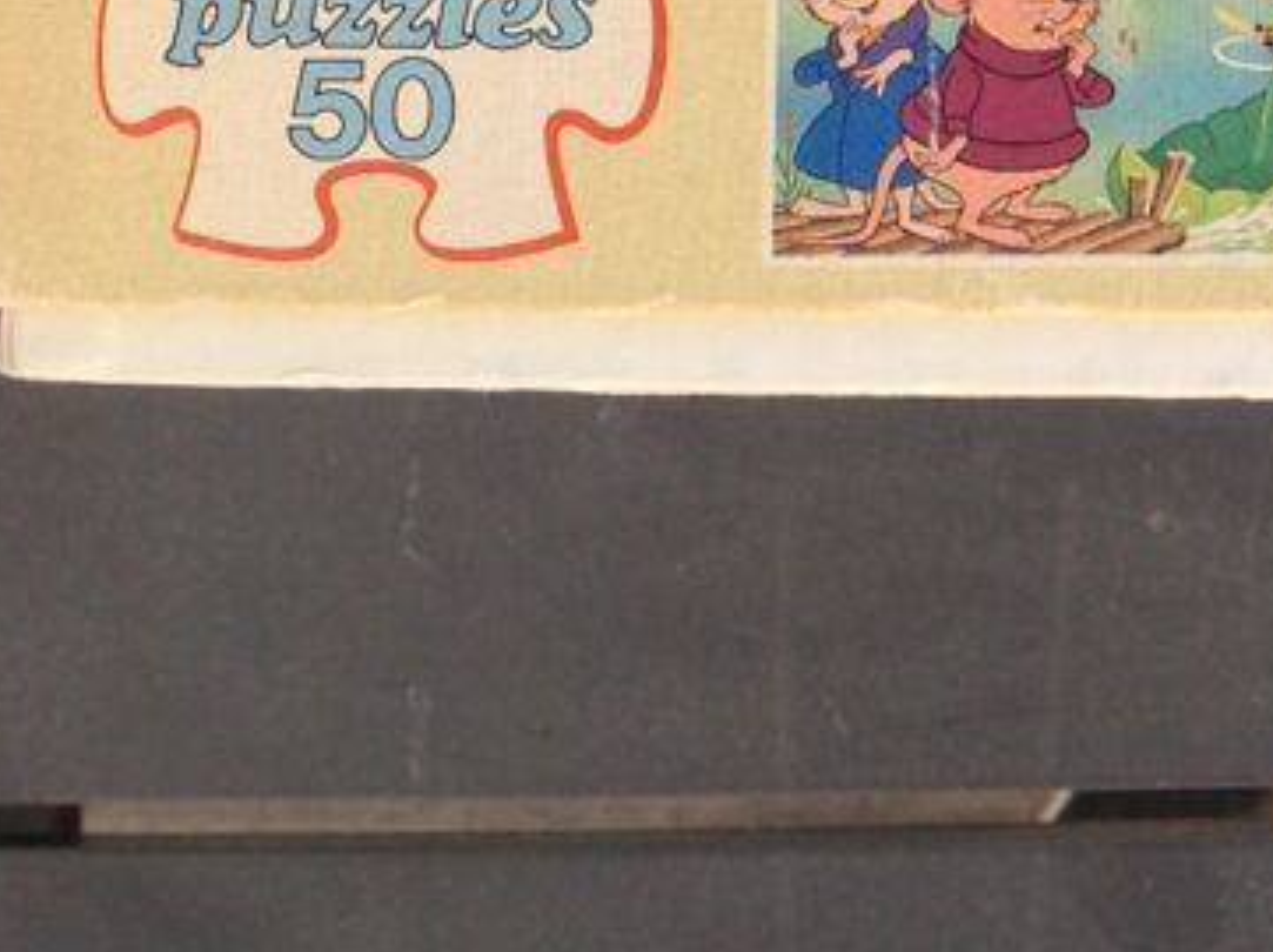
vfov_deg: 15.0
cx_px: 1679
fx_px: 3564
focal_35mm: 97
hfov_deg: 18.7
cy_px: 16
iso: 50
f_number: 2.4
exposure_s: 1/432
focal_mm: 4.28
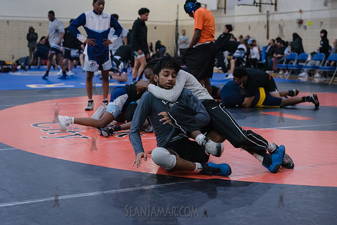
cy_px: 112
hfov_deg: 33.7
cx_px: 176
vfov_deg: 22.9
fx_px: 556
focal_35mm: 59
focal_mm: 55
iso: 5000
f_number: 3.2
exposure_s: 1/250
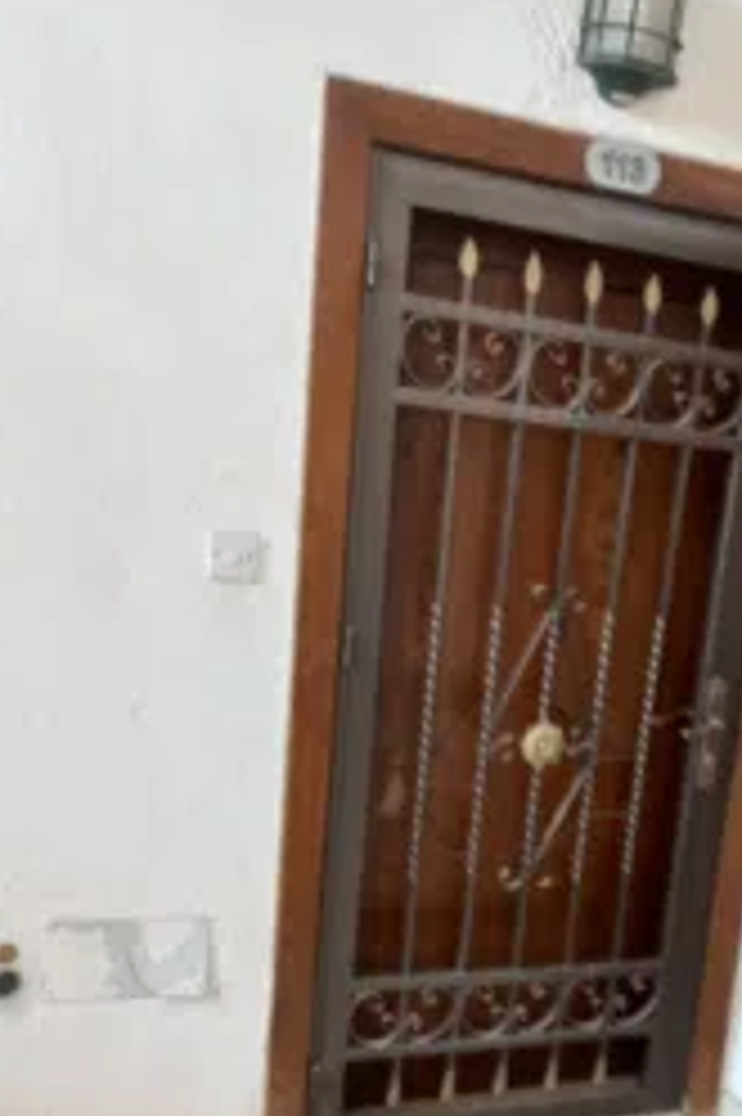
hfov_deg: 31.3
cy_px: 801
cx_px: 553
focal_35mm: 42
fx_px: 1300
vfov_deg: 45.2
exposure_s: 1/33
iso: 200
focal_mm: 4.6
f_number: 1.8
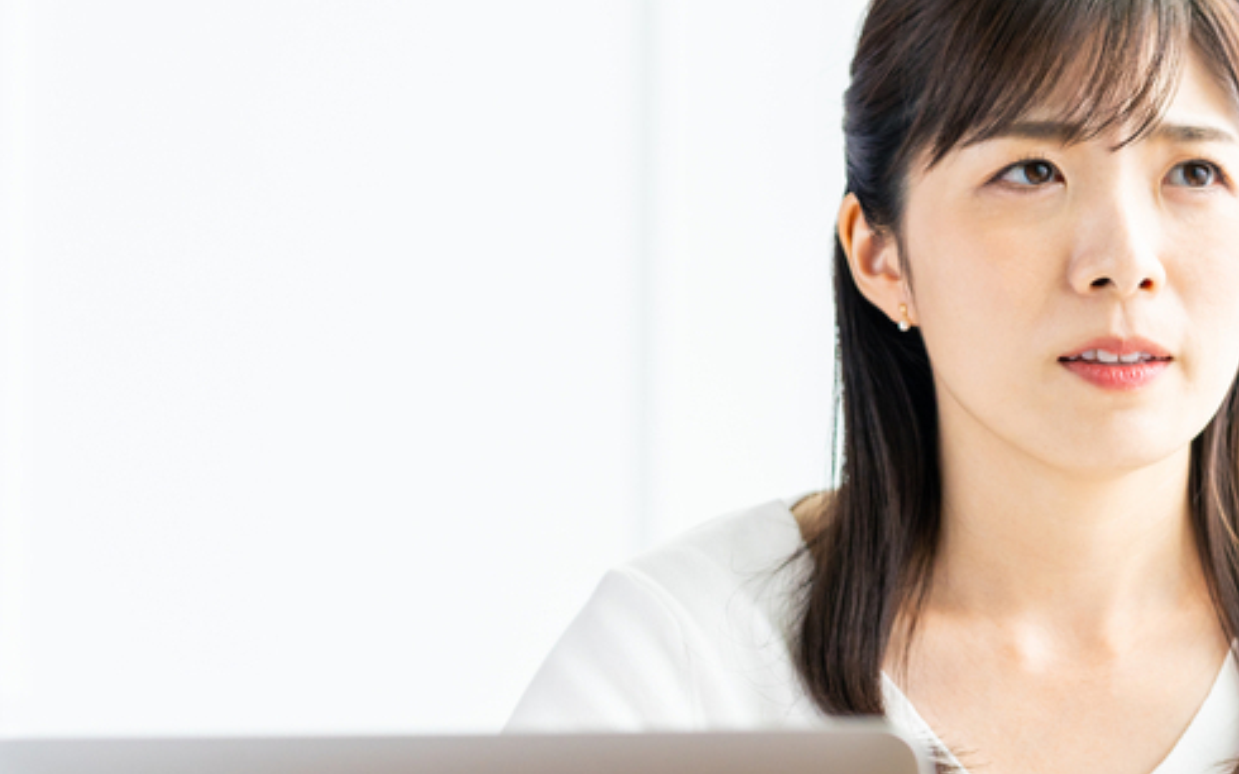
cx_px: 1059
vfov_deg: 6.2
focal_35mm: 212
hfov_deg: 9.9
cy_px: 574
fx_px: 7157
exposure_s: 1/200
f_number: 2.8
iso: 400
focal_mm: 85
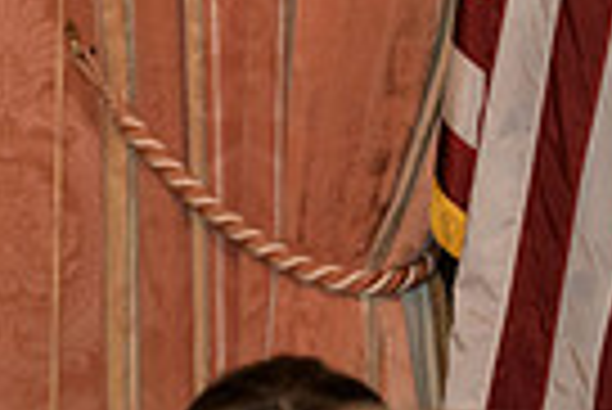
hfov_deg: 4.7
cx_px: 900
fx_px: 7386
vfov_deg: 3.2
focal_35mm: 434
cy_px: 61
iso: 1250
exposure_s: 1/125
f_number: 3.2
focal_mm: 102
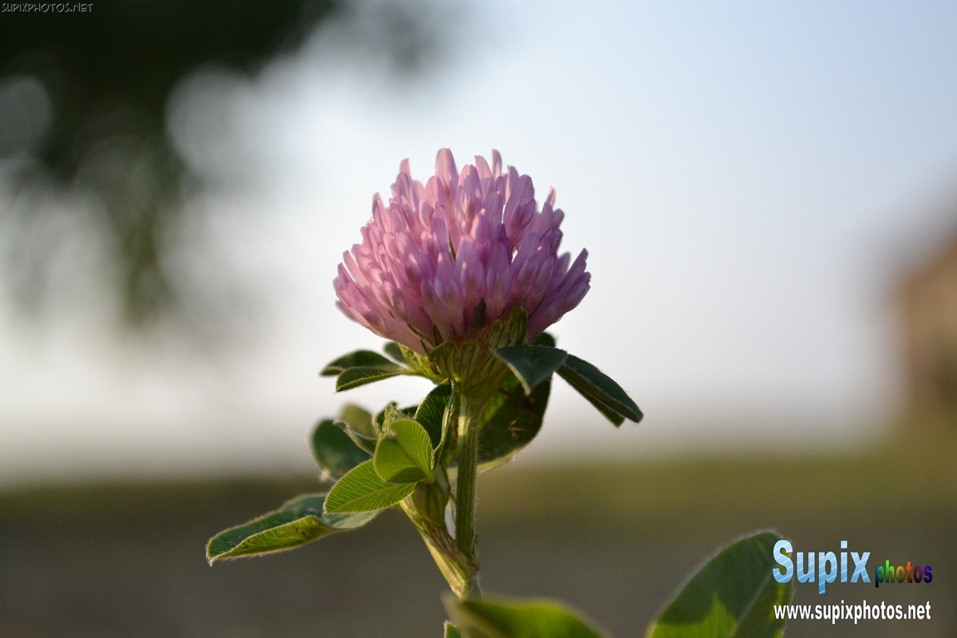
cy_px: 319
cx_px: 478
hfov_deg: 24.6
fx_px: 2193
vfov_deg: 16.6
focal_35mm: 82
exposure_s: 1/1600
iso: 800
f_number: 5.6
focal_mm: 55
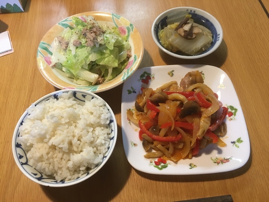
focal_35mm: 29
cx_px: 134
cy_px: 101
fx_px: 225
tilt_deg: -60.1
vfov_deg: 48.2
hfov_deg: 61.7
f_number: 2.2
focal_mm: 4.15
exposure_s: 1/15
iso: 80
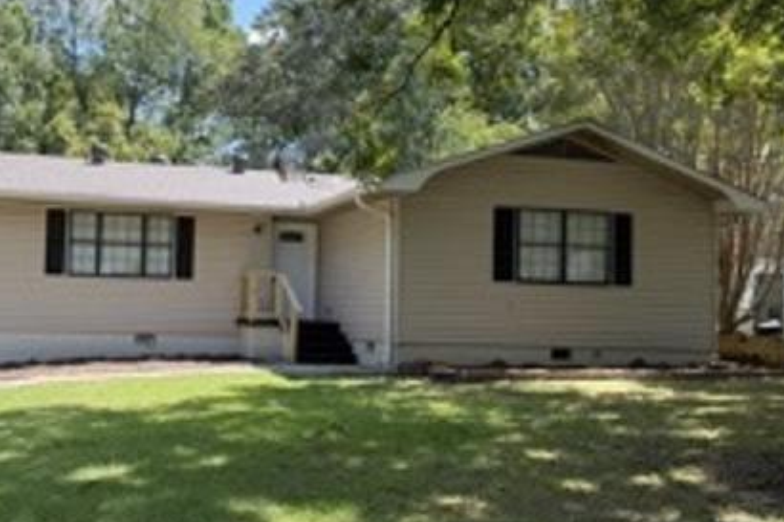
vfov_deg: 34.2
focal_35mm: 39
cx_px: 229
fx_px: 849
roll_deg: -1.8
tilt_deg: +3.3
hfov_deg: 48.3
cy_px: 270
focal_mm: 6.76
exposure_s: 1/1522
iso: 100
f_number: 1.78
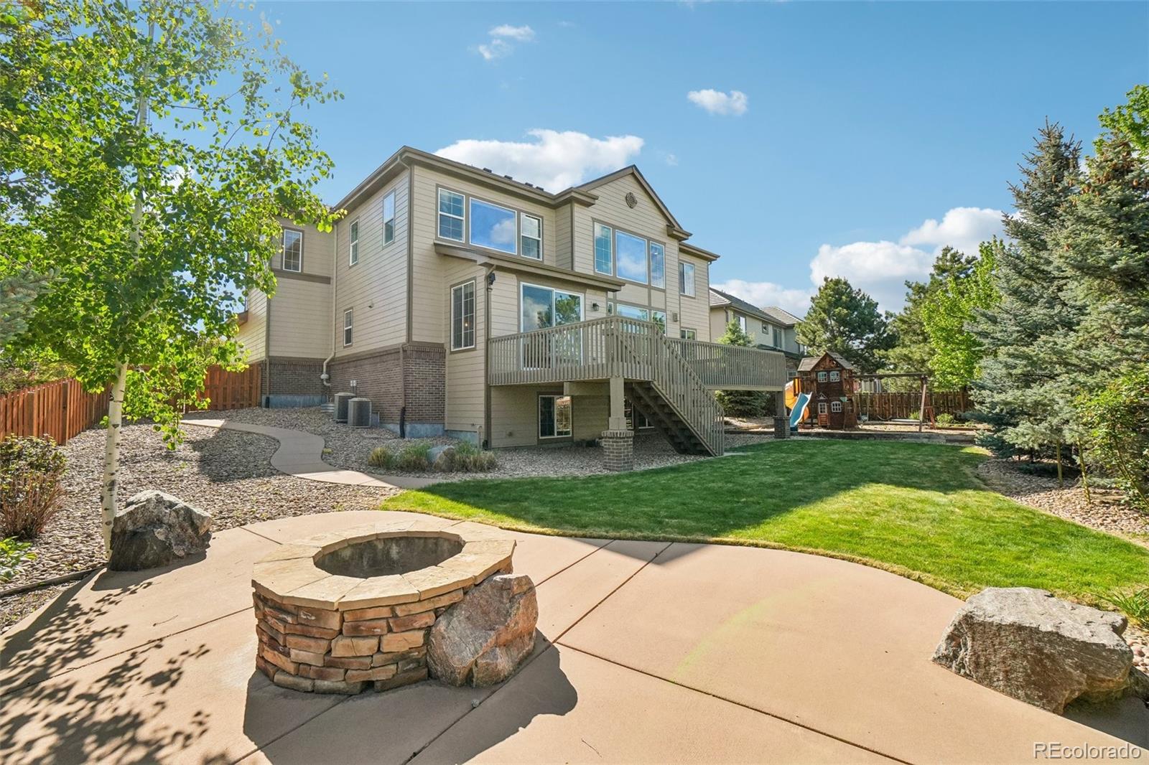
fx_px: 479
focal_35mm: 15
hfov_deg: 100.4
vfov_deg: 77.3
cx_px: 574
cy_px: 382
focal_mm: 10
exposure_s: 1/1000
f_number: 8
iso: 400
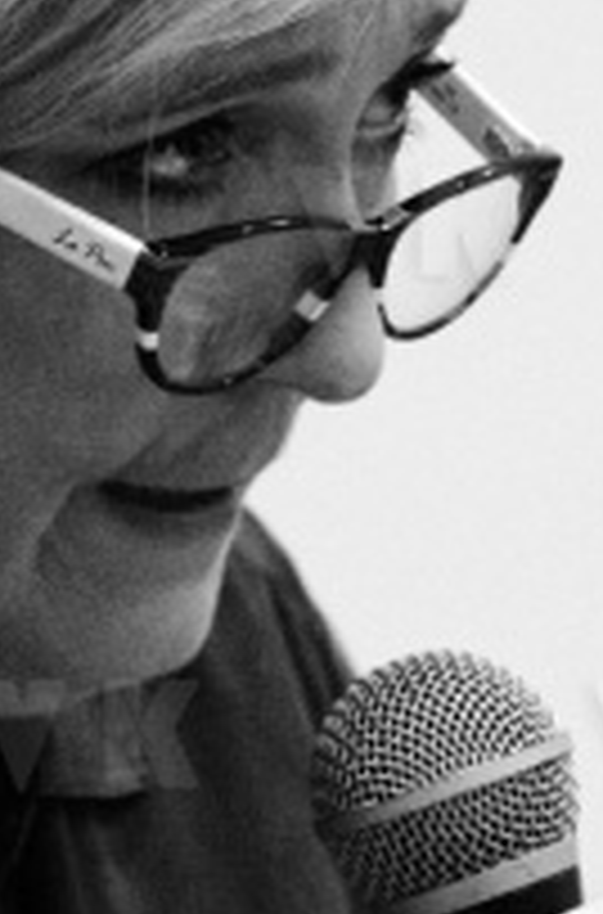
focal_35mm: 888
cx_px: 83
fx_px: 22463
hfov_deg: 1.5
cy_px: 324
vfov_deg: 2.3
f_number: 5.6
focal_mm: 200
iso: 2500
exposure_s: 1/80
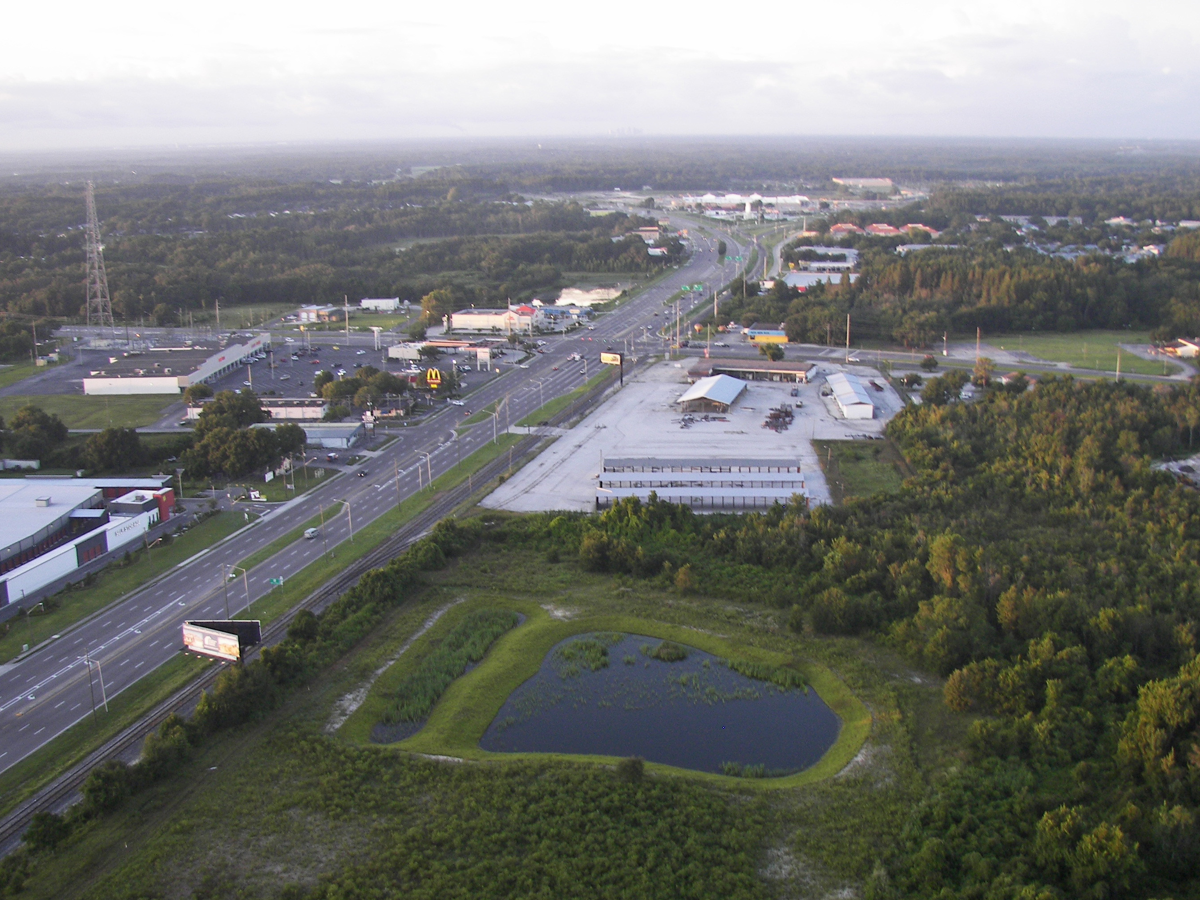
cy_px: 504
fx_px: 1421
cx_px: 636
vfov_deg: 35.1
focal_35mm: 41
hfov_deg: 45.7
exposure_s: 1/80
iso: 64
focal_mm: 6
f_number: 2.8
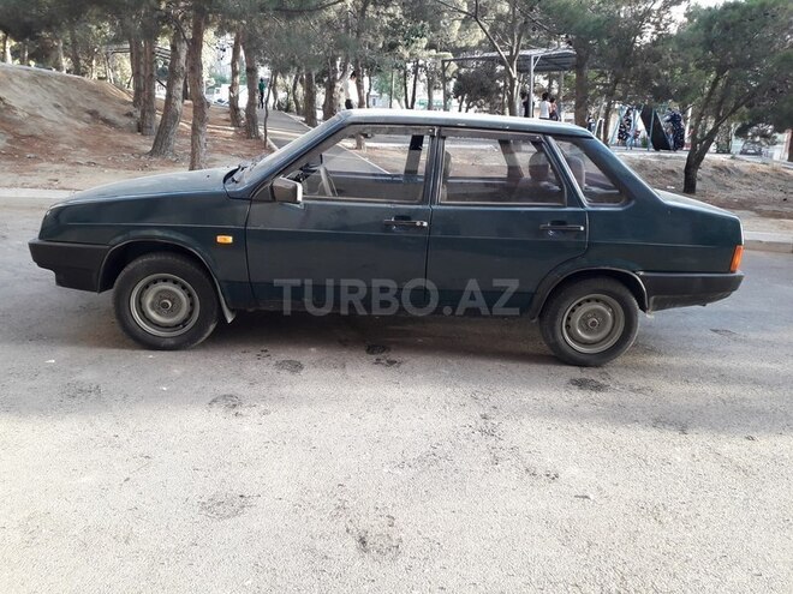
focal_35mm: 27
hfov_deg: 65.3
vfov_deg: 51.4
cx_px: 396
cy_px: 297
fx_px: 619
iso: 80
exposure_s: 1/100
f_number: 1.9
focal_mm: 3.6
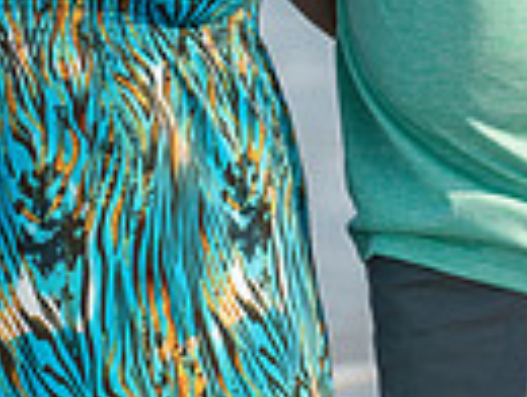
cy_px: -198
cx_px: 280
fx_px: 6330
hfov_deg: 4.8
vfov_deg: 3.6
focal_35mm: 415
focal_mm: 125
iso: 250
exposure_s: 1/2500
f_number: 3.5
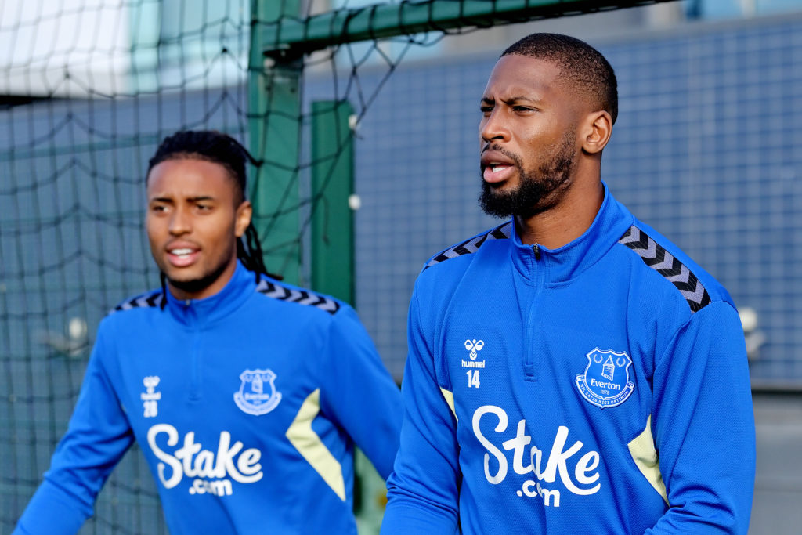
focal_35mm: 92
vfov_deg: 14.9
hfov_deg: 22.1
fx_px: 2050
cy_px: 268
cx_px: 401
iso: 1000
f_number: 4
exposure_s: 1/8000
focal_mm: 92
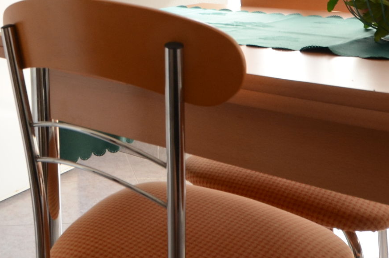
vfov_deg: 25.0
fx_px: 518
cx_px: 58
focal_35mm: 48
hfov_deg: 39.0
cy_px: -57
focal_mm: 10
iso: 320
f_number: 6.3
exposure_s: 1/80
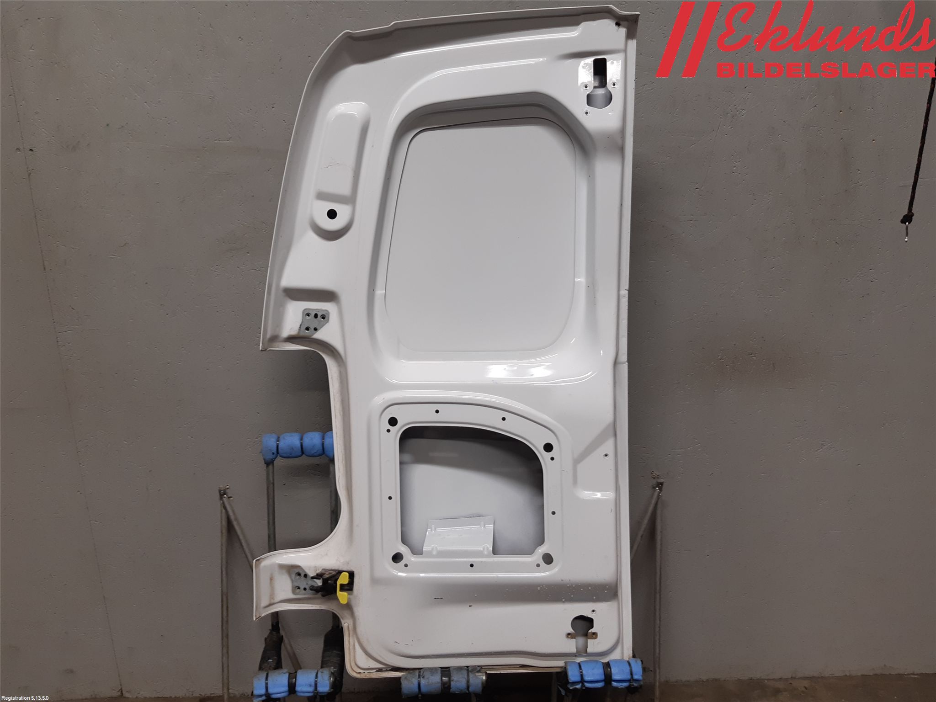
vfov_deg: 53.1
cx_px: 468
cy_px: 351
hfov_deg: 67.3
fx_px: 703
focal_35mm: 26
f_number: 1.7
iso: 64
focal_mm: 3.93
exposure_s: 1/50
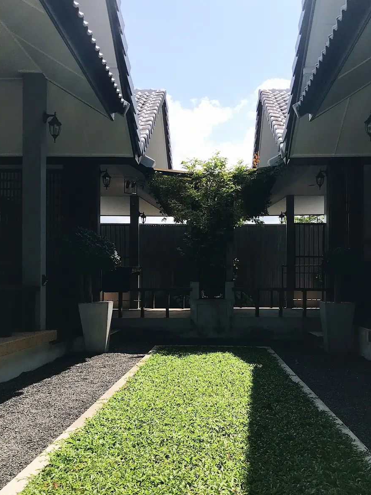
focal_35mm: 38
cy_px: 288
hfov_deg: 37.7
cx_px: 206
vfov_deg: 48.8
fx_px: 543
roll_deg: -0.4
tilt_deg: +1.0
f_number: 1.8
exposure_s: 1/2457
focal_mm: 3.99
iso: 20
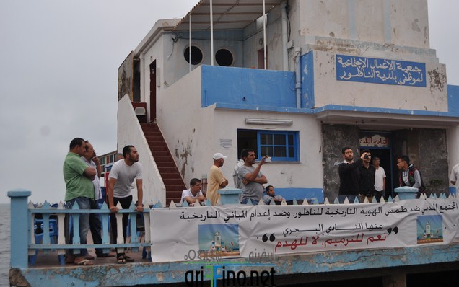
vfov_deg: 29.9
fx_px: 538
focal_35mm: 43
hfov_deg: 46.2
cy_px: 153
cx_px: 230
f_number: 5.6
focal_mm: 28
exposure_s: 1/125
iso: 200
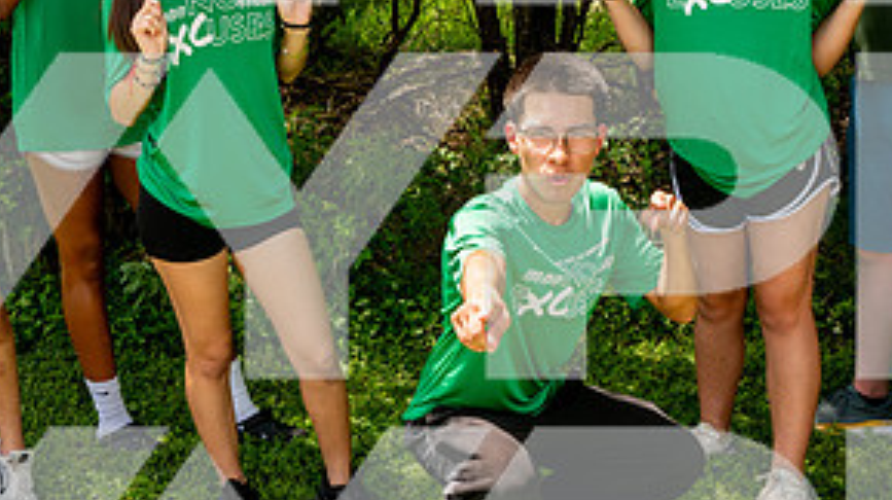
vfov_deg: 17.2
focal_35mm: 70
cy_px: 216
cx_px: 416
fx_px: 1654
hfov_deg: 30.2
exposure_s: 1/250
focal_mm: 32
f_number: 7.1
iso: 200
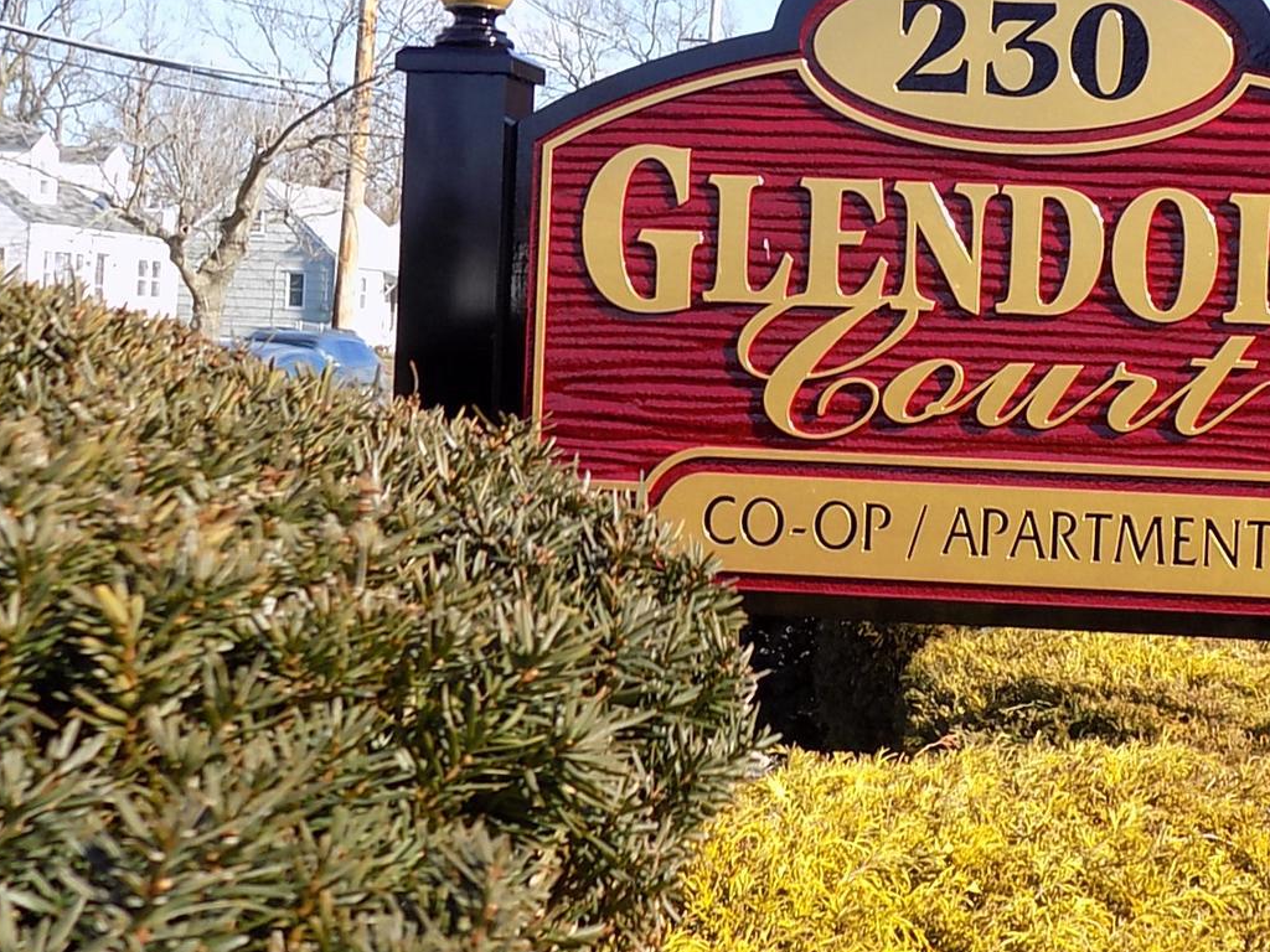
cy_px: 366
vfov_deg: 24.4
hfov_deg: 31.4
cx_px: 1013
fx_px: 2201
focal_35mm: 60
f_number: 3.3
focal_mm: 5.3
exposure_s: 1/40
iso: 80
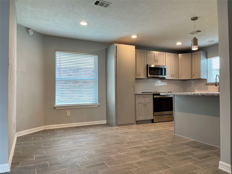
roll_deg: +0.3
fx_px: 174
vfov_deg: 53.1
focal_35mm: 26
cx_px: 116
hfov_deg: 67.3
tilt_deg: +0.4
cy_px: 87
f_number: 1.6
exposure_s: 1/120
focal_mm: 5.1
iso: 100
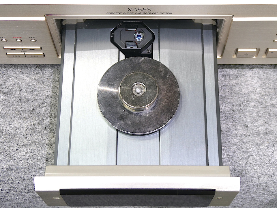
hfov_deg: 29.8
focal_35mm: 65
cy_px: 104
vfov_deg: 22.6
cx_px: 138
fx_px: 520
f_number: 4.4
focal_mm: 11.7
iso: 100
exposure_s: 1/4
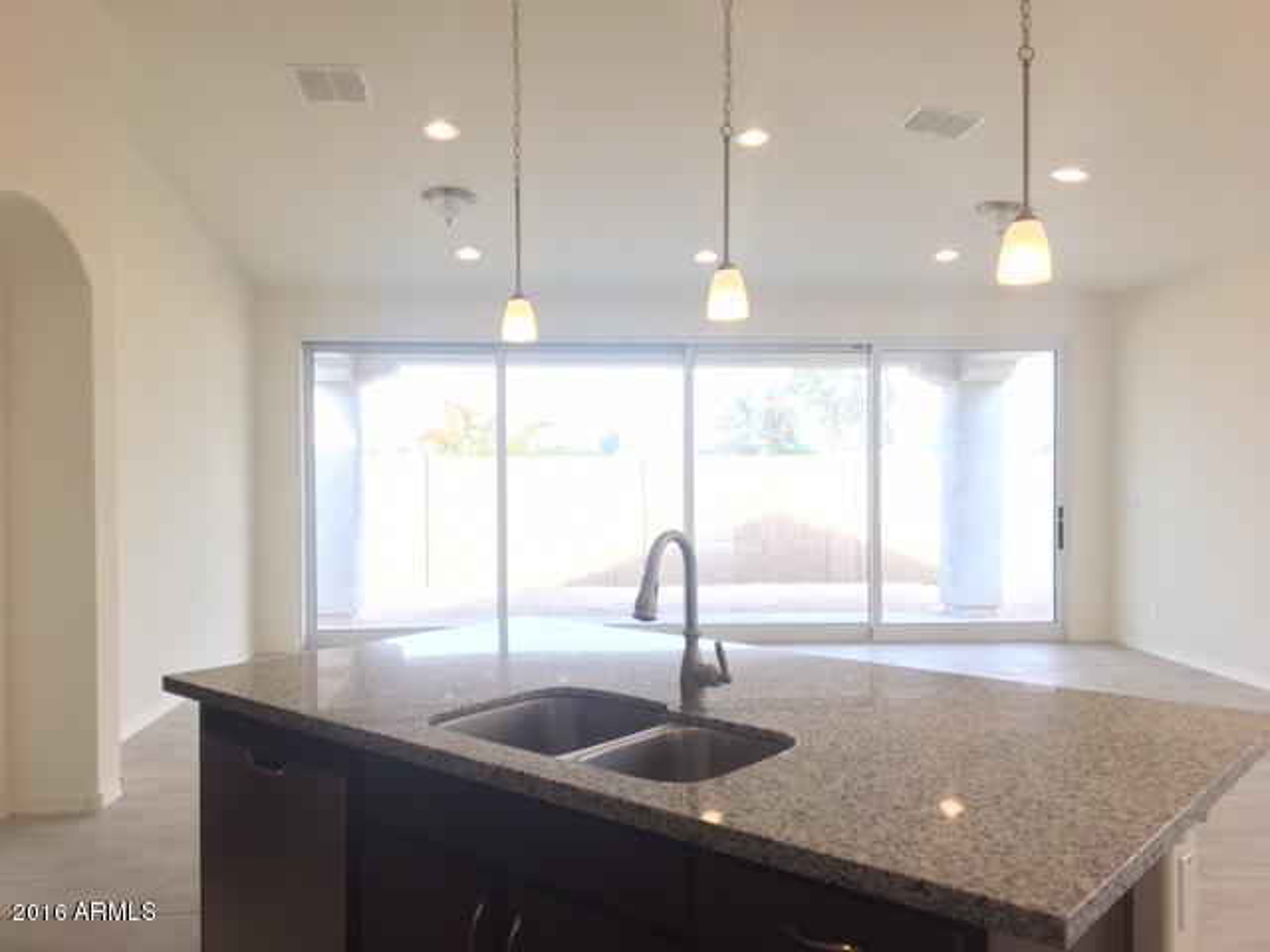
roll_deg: -0.8
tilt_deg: -1.4
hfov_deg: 61.7
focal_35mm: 29
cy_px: 476
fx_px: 1064
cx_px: 635
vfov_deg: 48.2
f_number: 2.2
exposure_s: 1/60
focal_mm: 4.15
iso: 32
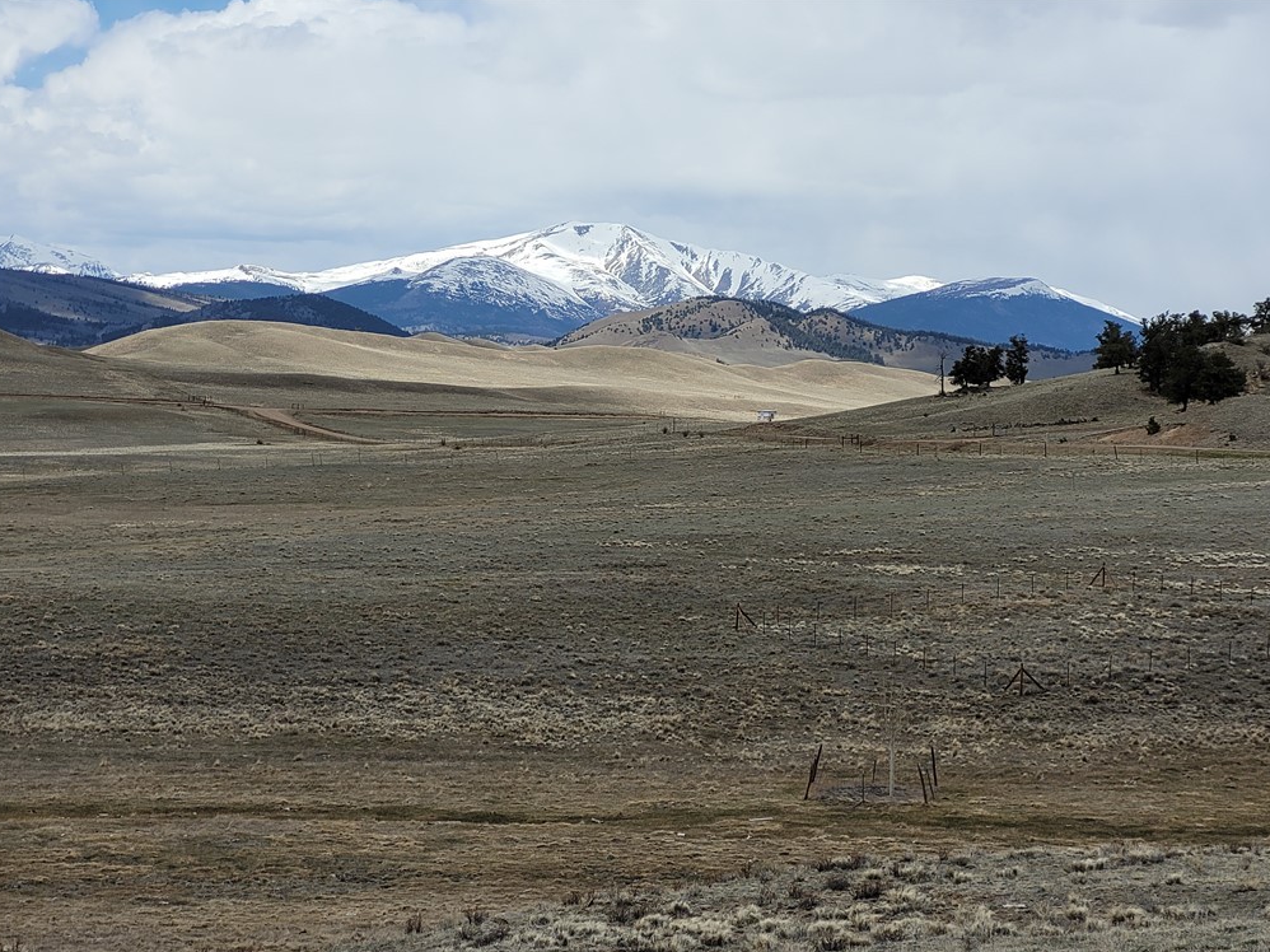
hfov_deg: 25.0
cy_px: 485
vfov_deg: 18.9
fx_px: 2861
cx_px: 640
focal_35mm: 78
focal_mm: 7.12
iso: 25
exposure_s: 1/1650
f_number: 2.4
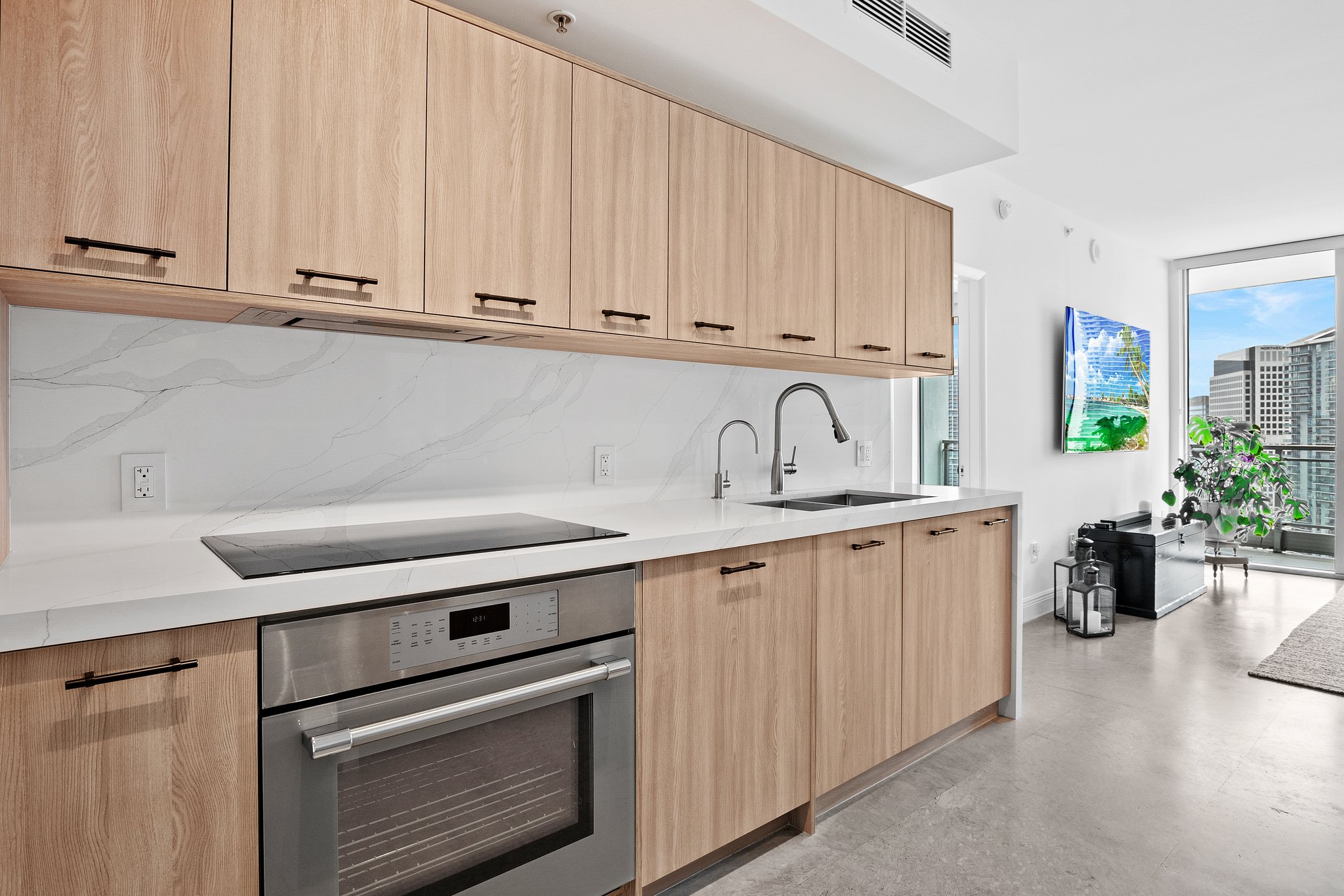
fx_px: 672
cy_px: 448
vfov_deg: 67.4
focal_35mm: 18
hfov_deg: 90.0
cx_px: 672
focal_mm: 12
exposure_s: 1/20
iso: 640
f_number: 8
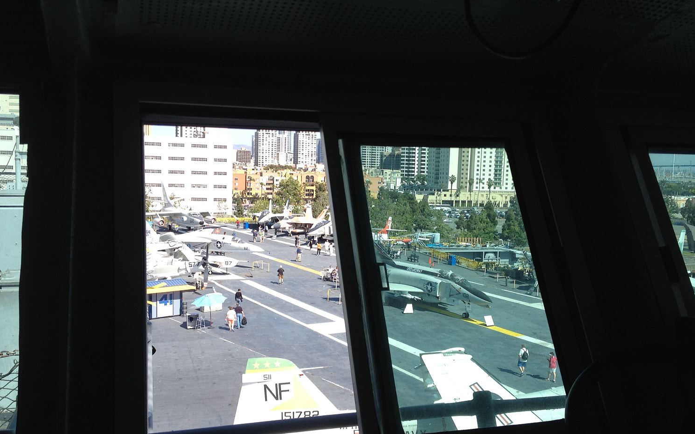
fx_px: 758
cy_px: 243
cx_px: 351
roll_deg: -1.8
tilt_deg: -9.9
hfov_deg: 49.3
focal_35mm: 40
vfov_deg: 31.9
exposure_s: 1/890
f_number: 2.4
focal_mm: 4.28
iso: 50
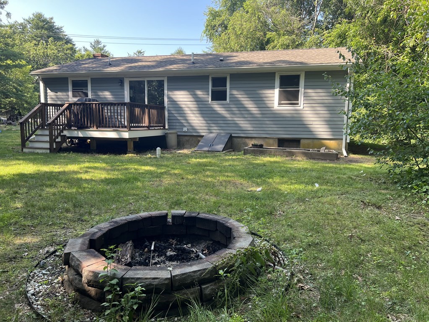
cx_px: 214
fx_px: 322
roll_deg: -0.2
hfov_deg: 67.3
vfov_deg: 53.1
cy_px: 161
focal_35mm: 26
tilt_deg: -7.8
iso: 50
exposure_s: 1/353
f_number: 1.5
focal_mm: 5.7
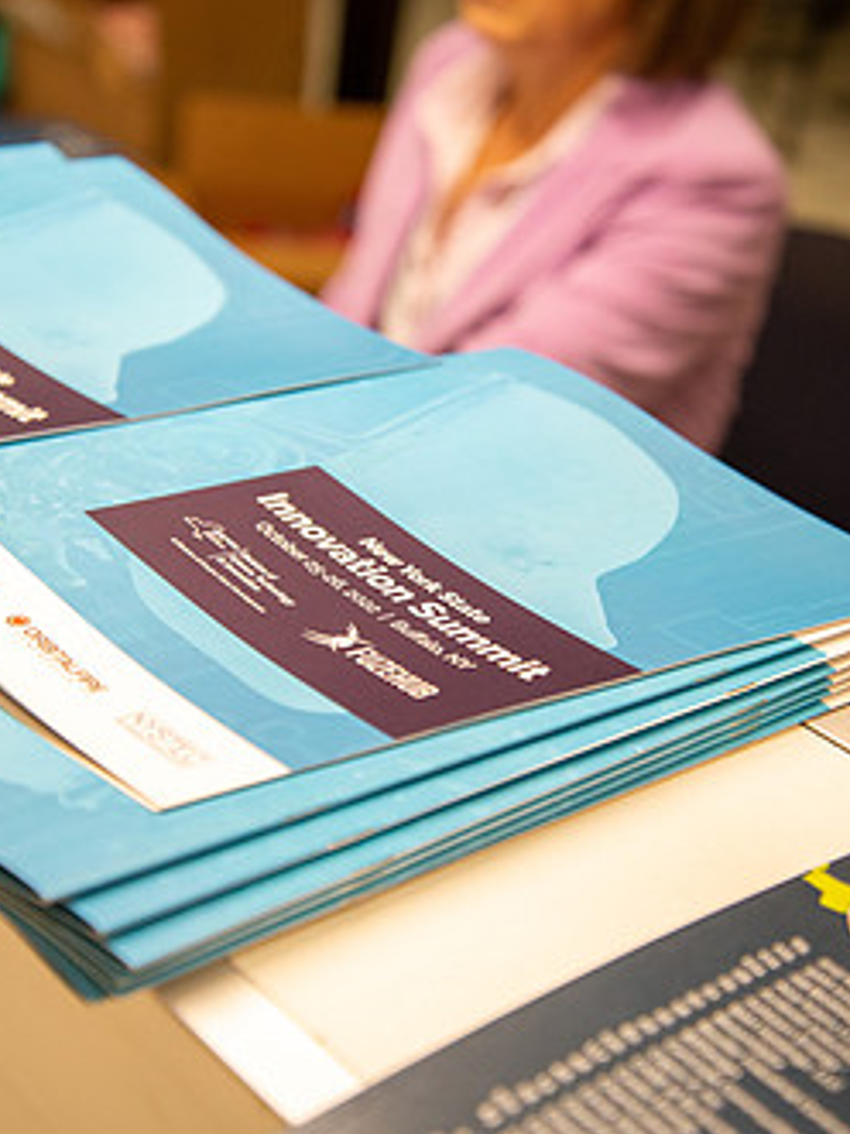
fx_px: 2359
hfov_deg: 20.4
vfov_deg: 27.0
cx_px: 408
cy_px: 490
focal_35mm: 72
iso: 2000
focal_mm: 55
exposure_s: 1/200
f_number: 4.2
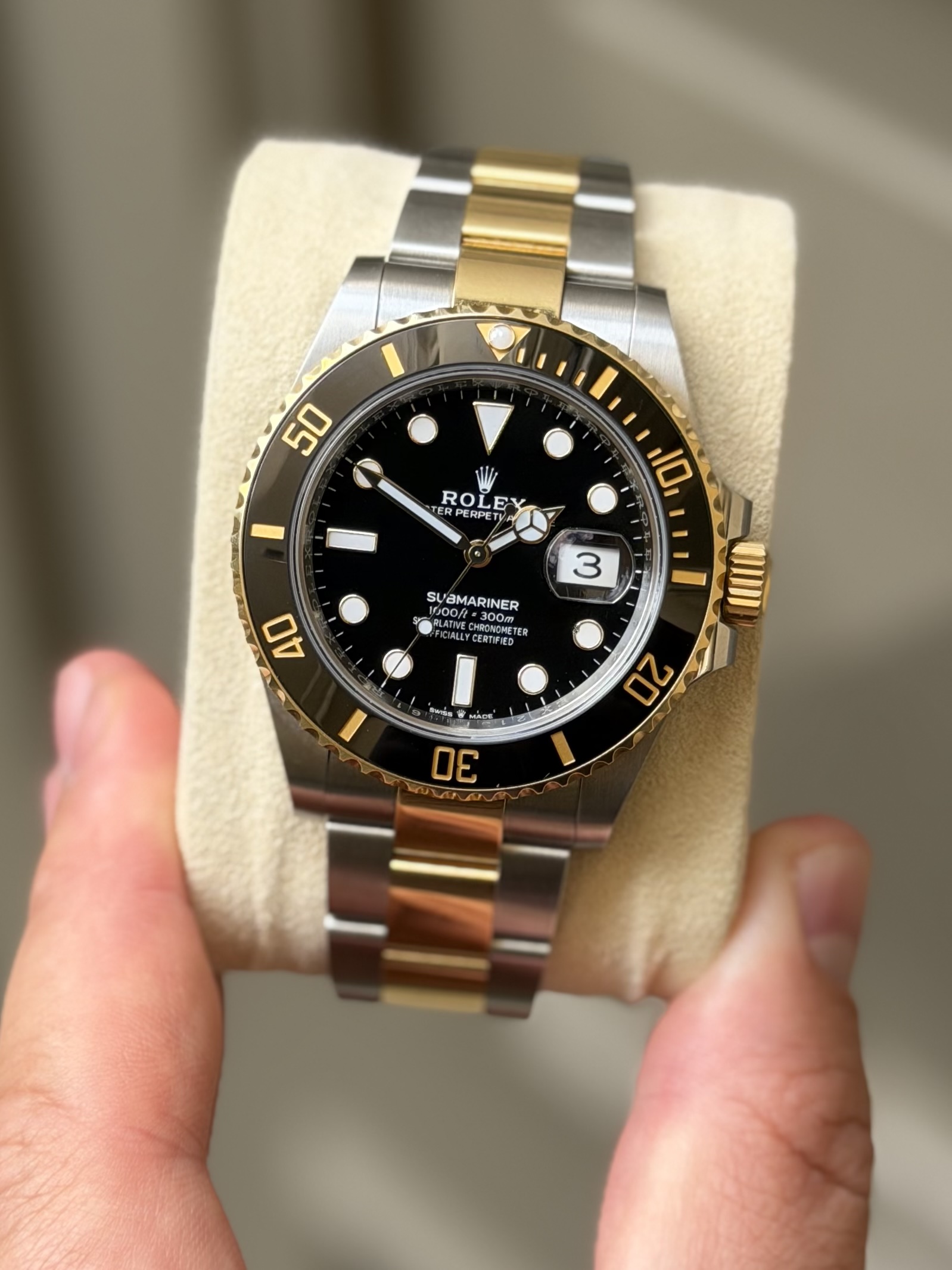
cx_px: 476
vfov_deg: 39.7
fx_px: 1760
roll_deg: +3.5
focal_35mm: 48
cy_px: 635
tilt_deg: -42.2
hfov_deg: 30.3
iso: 50
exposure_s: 1/188
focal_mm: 6.76
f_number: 1.78
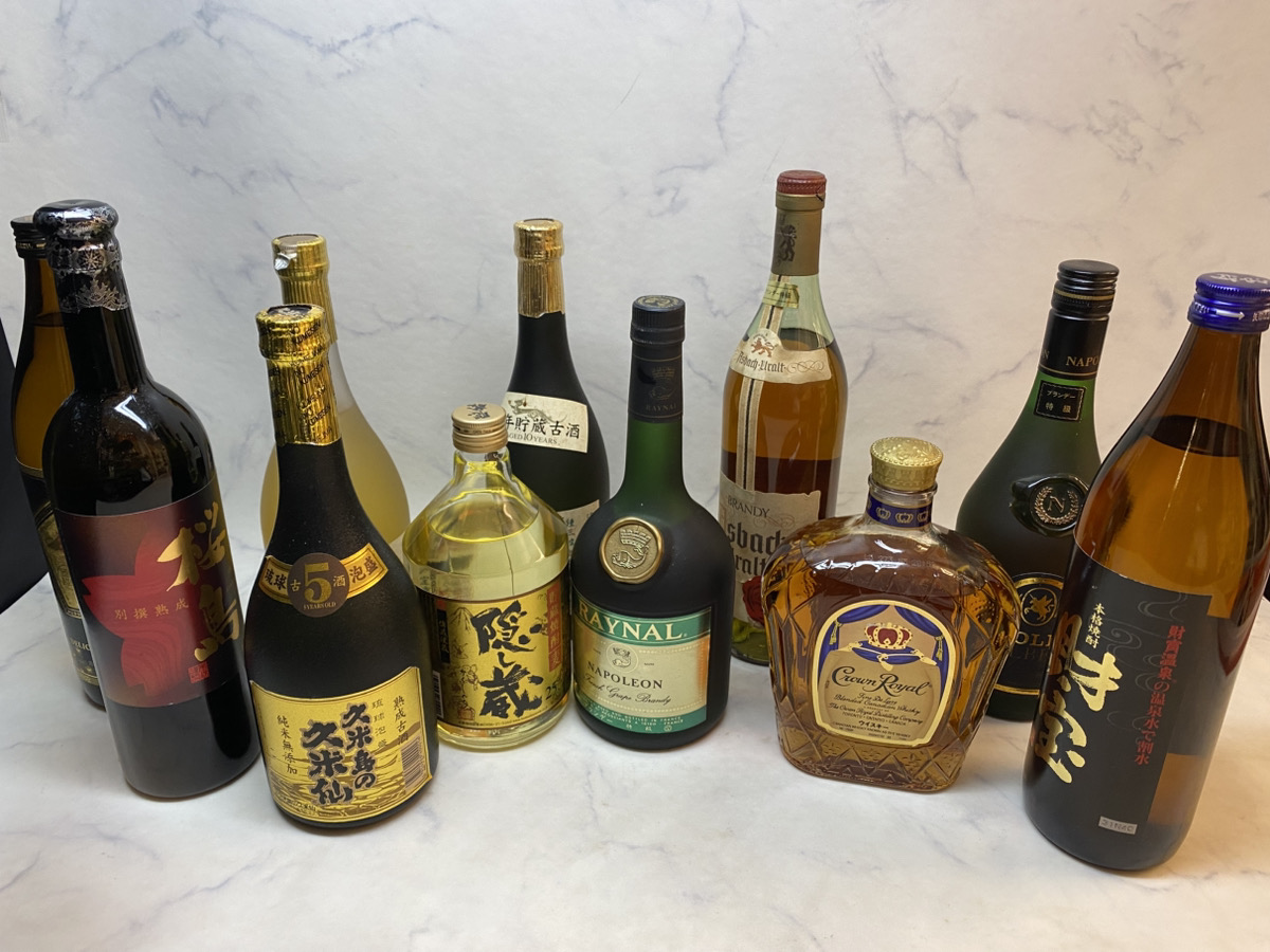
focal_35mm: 26
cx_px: 635
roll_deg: -0.4
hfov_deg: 67.3
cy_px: 476
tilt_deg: -28.0
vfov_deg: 53.1
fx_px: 954
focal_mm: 4.25
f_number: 1.8
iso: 64
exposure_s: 1/50
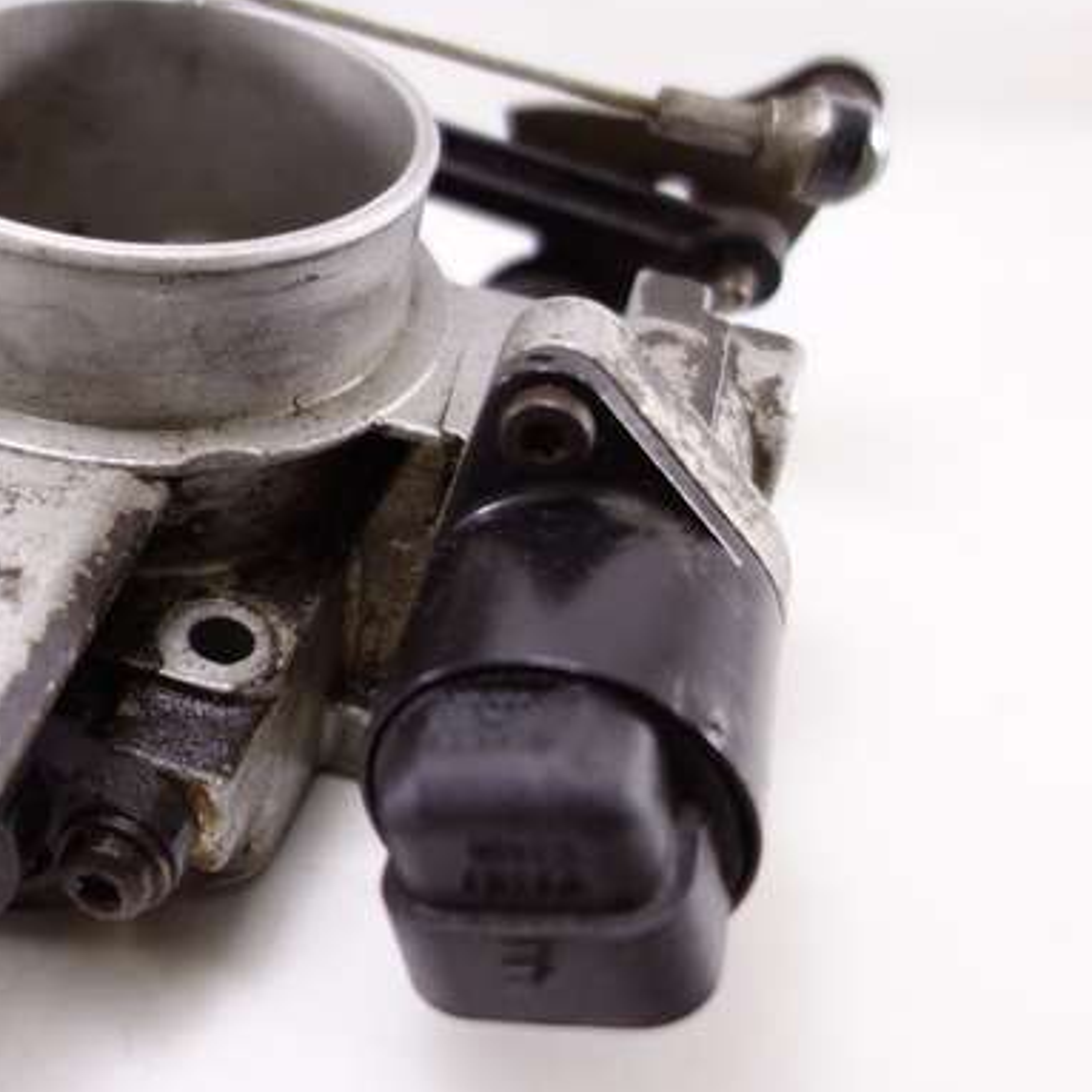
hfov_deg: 31.4
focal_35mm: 51
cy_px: 332
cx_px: 51
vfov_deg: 33.0
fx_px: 1820
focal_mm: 10.4
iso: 125
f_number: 1.8
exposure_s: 1/80
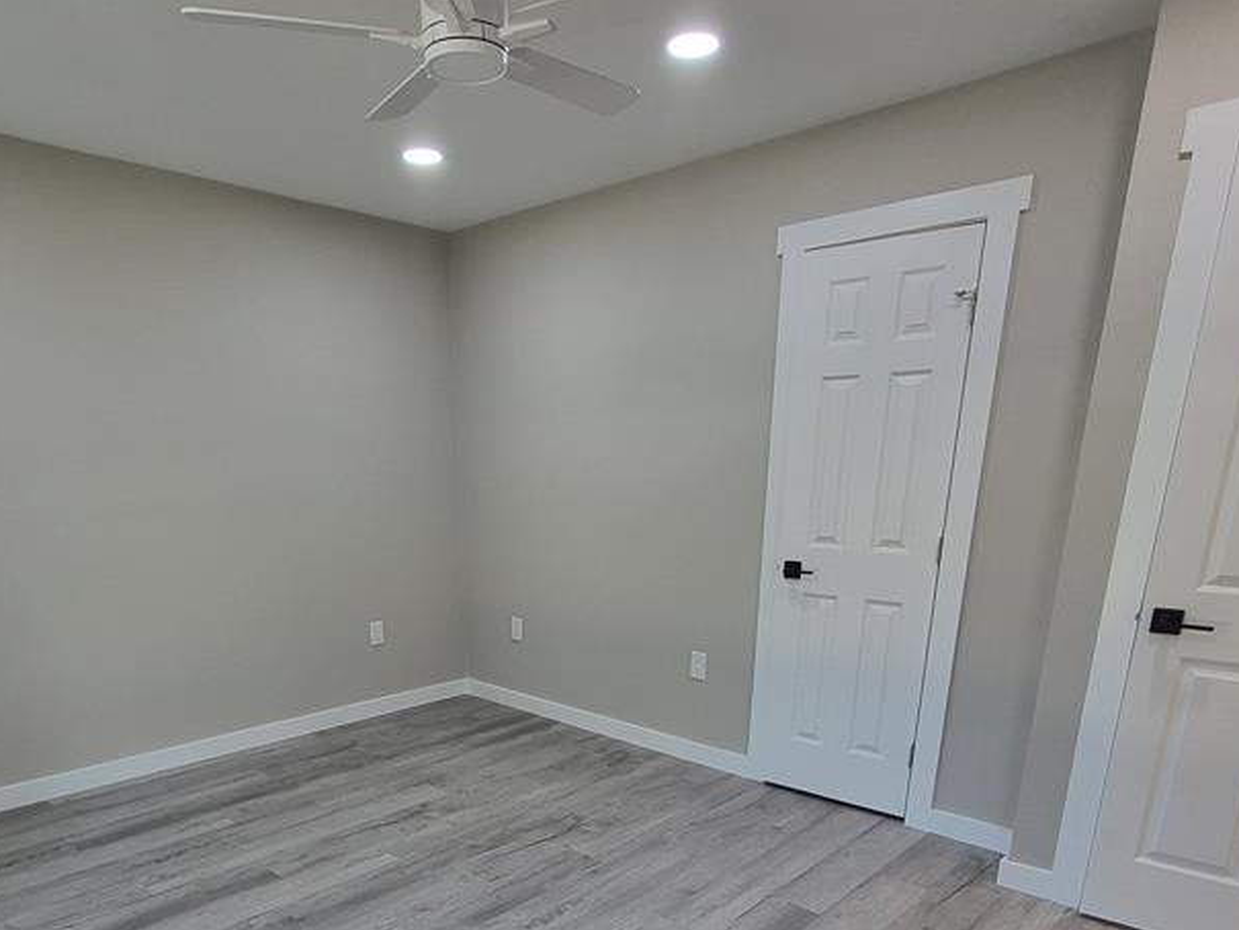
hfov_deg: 76.1
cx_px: 545
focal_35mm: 22
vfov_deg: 56.9
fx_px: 788
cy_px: 735
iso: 125
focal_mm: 1.74
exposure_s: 1/60
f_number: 2.2
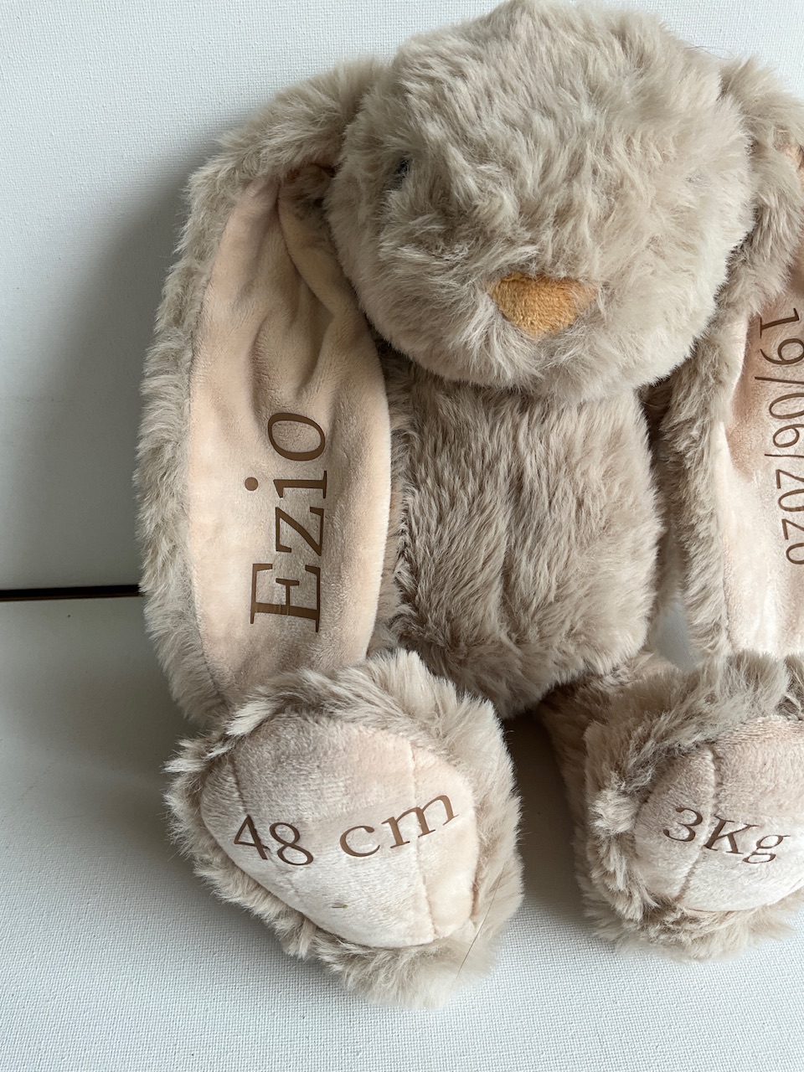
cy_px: 536
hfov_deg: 48.2
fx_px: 898
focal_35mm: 29
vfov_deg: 61.7
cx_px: 402
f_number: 1.8
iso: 16
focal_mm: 3
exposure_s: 1/108
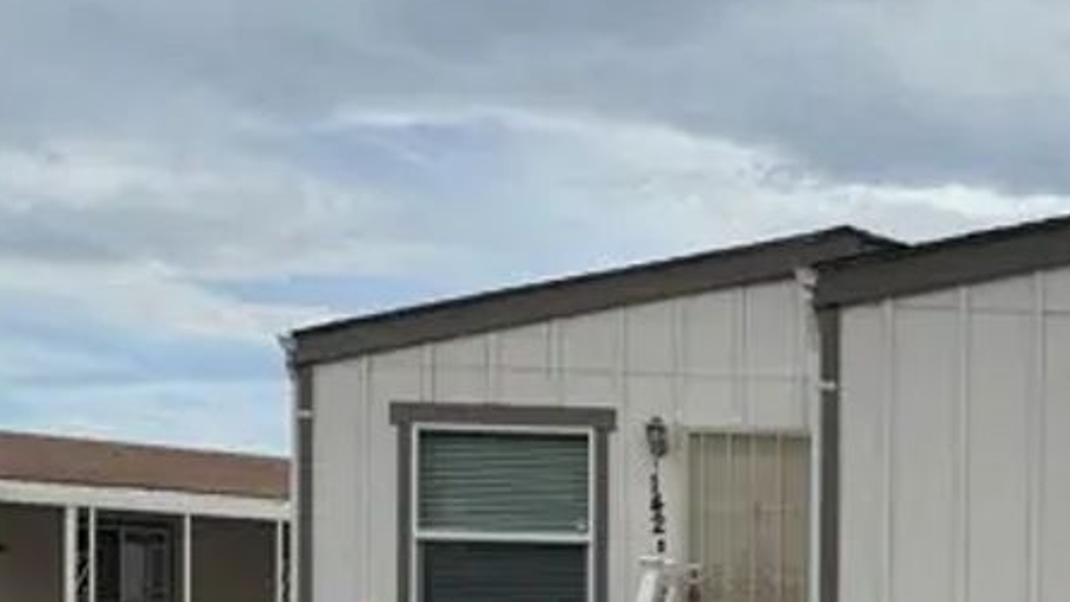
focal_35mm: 60
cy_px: 655
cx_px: 1125
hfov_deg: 31.6
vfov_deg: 19.3
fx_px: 1703
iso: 80
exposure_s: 1/3759
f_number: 1.78
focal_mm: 6.76
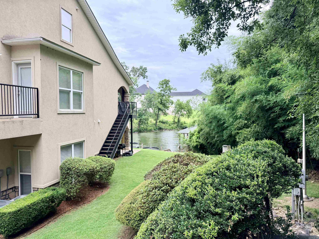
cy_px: 120
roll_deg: +0.3
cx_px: 160
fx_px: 221
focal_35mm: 24
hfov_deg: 71.6
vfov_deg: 56.8
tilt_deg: -2.1
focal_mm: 6.76
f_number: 1.78
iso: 100
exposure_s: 1/1005
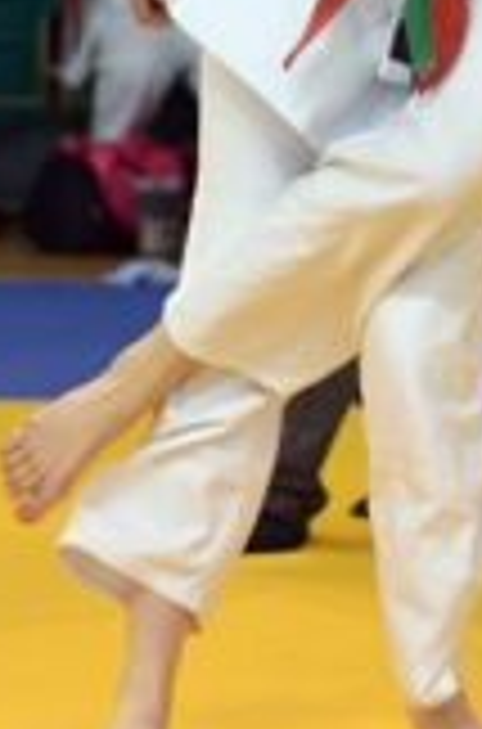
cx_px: 534
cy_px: 18
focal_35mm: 185
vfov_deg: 11.1
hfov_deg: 7.3
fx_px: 3739
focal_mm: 50
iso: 500
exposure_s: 1/500
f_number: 2.2
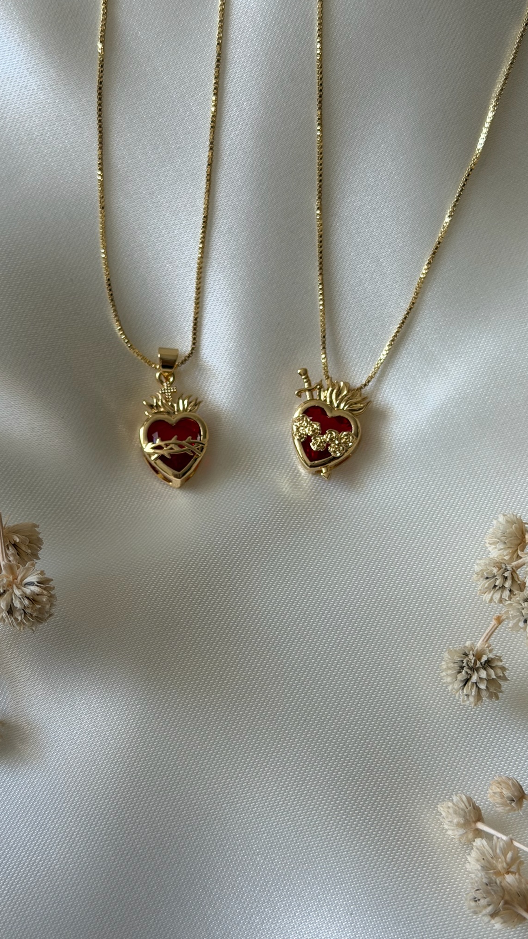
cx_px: 259
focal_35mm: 53
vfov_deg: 39.2
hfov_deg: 22.6
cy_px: 470
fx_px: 1319
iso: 64
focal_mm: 6.76
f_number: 1.78
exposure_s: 1/121
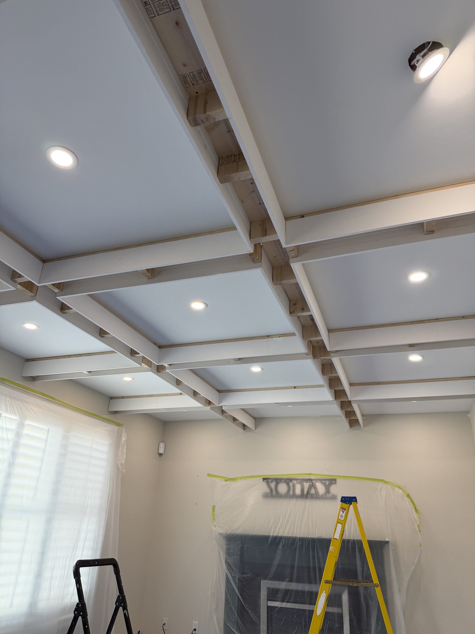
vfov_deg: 71.6
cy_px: 317
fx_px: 439
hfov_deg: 56.8
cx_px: 238
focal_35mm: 24
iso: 125
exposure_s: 1/199
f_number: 1.78
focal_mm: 6.76
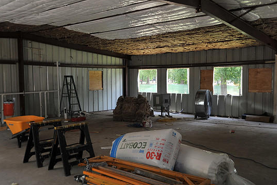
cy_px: 90
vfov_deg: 35.1
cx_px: 141
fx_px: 292
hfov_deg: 50.7
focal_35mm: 38
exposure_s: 1/80
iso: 200
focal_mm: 35
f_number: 5.6
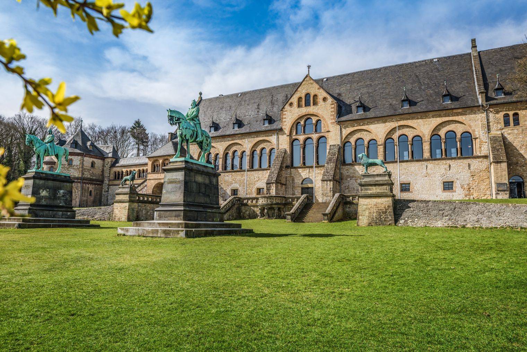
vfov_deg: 53.2
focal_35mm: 24
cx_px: 264
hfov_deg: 73.7
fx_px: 351
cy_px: 176
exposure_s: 1/400
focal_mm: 24
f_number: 9
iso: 200
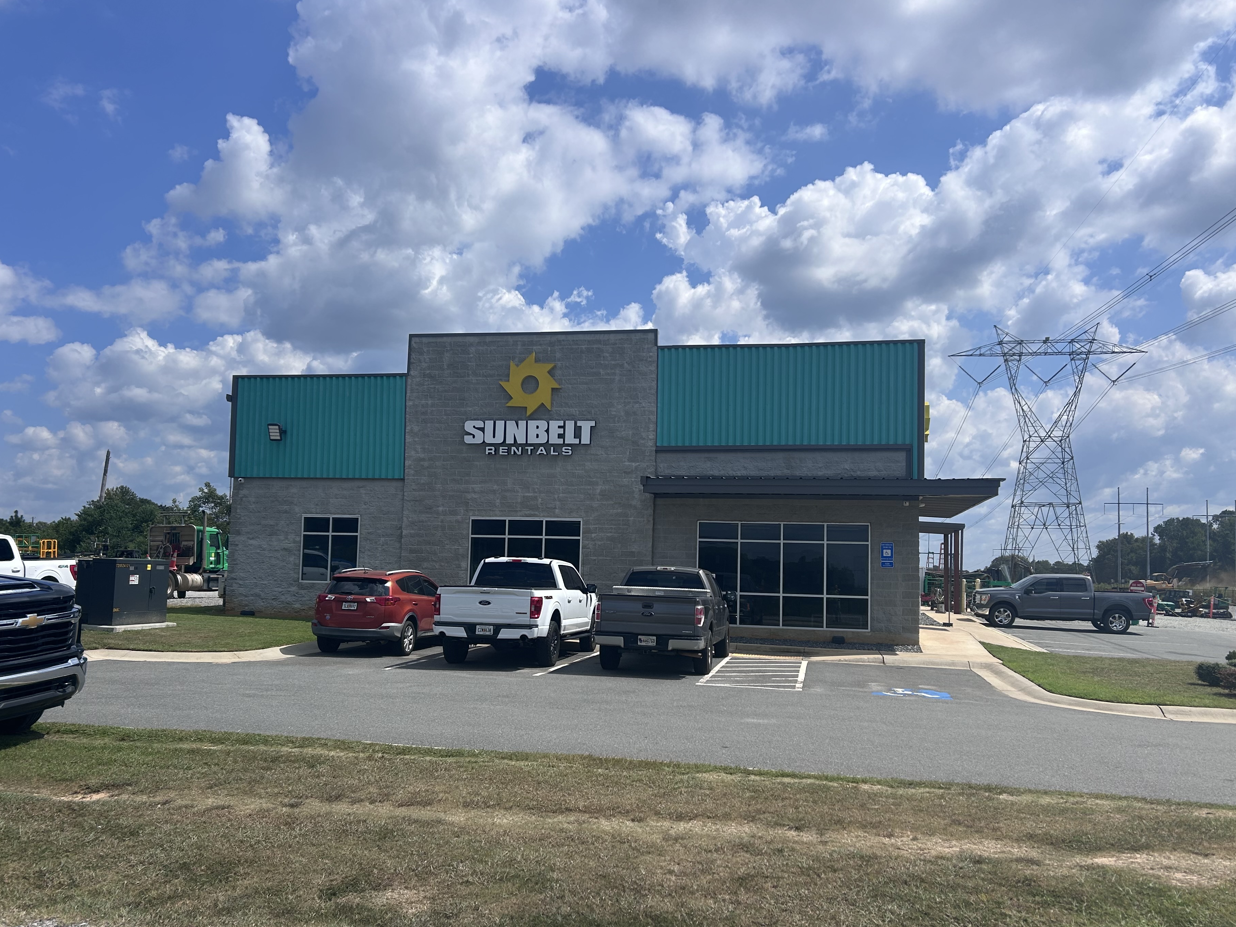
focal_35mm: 29
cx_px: 622
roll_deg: -1.0
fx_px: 1035
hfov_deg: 61.7
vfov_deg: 48.2
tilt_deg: +4.0
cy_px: 509
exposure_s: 1/7463
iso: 50
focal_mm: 5.7
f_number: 1.5
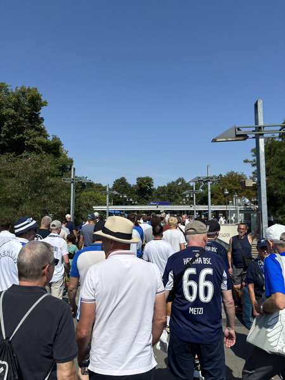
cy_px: 190
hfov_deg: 53.1
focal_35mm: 26
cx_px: 142
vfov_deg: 67.3
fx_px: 285
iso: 50
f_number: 1.6
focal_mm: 5.96
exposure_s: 1/5618
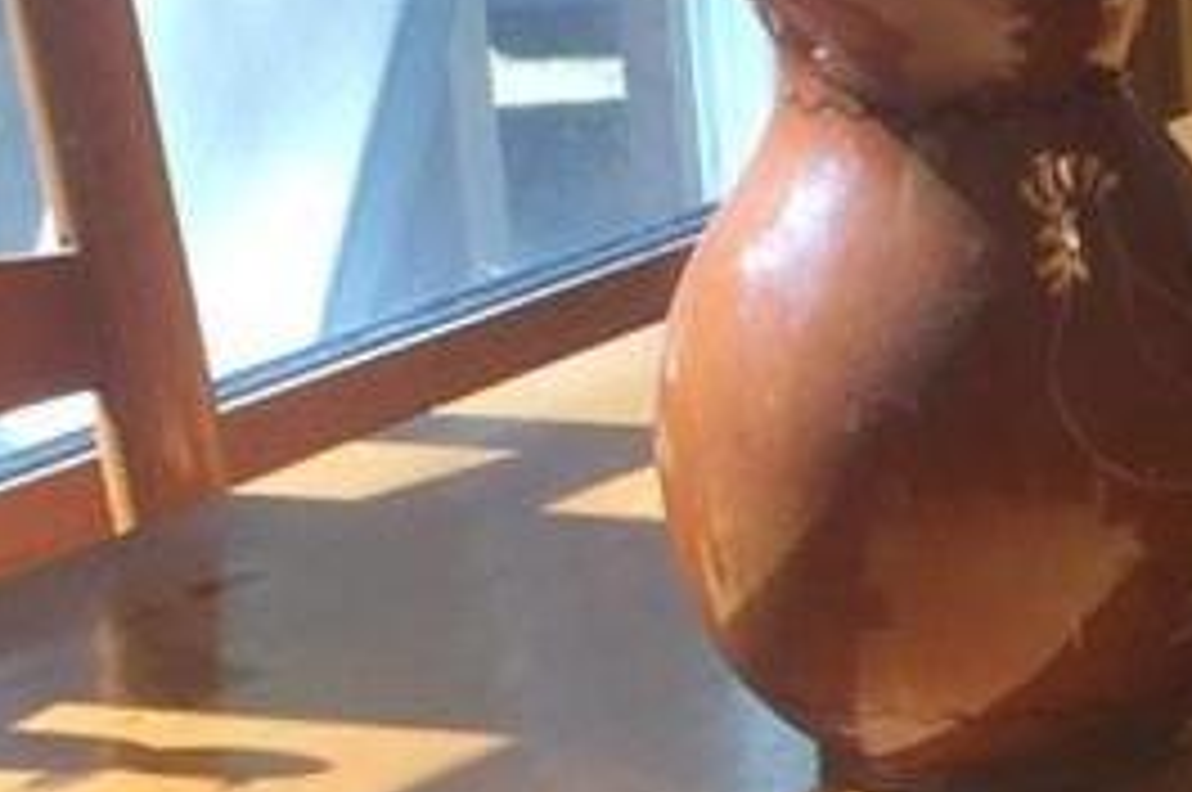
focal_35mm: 228
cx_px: 1889
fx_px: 7540
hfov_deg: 8.8
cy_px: 1107
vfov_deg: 6.0
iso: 32
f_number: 2.2
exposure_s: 1/60
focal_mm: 4.15
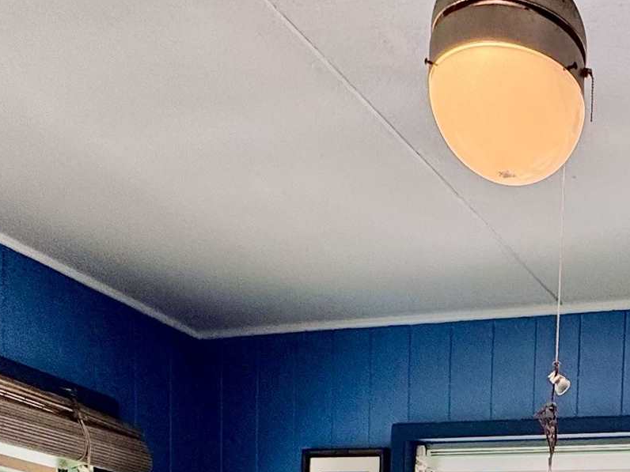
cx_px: 685
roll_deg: -3.1
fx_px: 983
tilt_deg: -5.3
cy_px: 783
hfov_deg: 31.7
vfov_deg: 21.0
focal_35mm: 54
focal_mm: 2.22
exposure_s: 1/215
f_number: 2.2
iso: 40
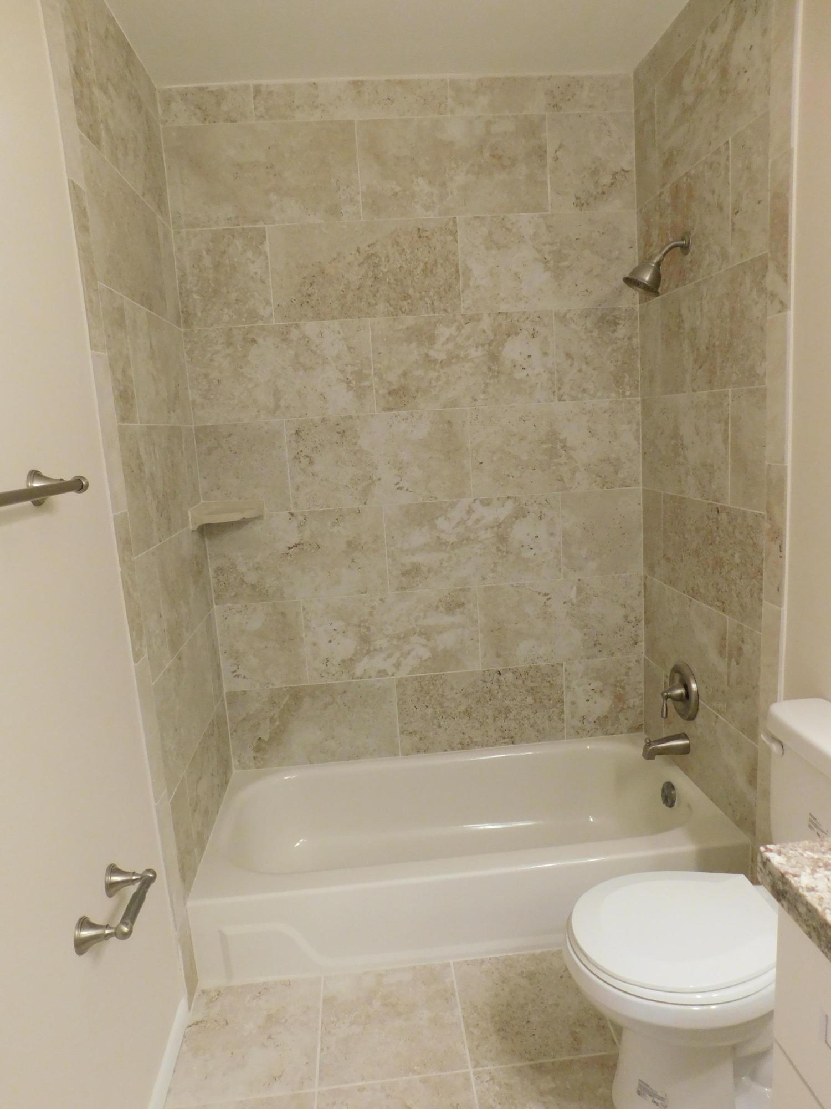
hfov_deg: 58.9
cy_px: 554
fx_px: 736
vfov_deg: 73.9
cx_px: 416
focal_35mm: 23
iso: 400
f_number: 3
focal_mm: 4
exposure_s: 1/30
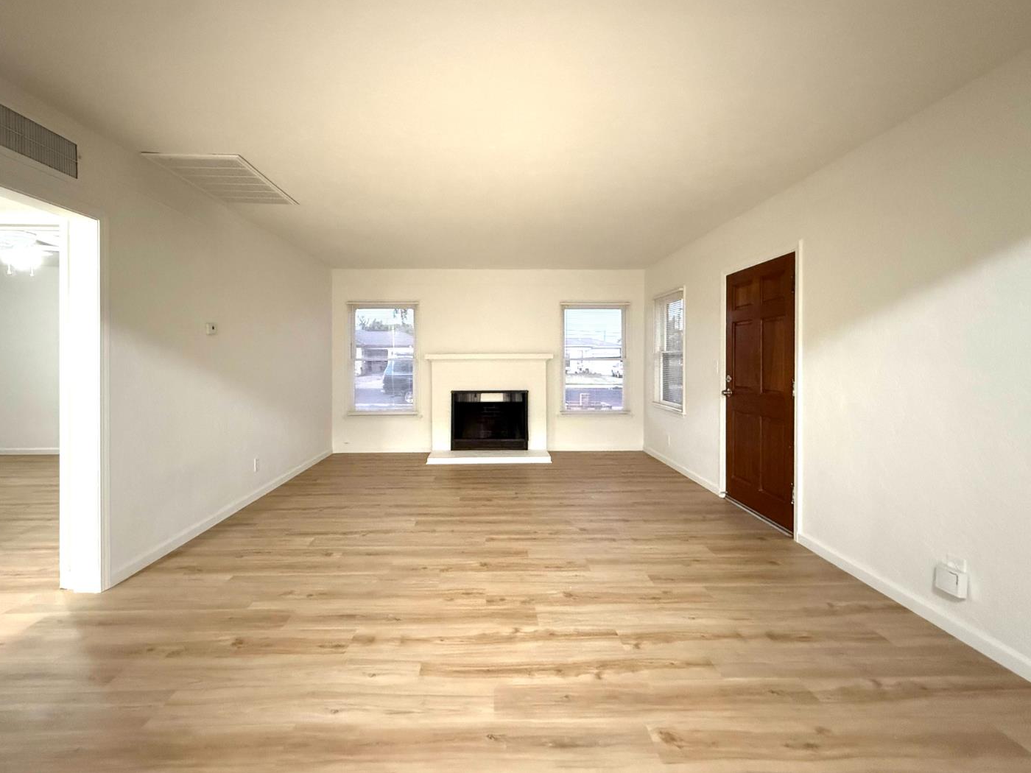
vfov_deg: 81.6
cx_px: 499
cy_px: 360
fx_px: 447
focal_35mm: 15
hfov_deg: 98.1
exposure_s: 1/40
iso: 1250
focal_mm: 2.22
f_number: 2.2
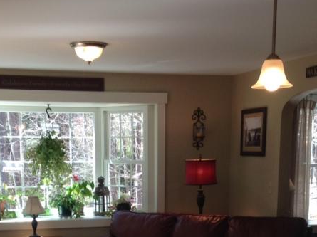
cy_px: 266
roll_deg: +0.0
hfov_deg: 25.7
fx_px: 695
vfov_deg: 18.6
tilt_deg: -10.1
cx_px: 140
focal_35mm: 76
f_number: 2.4
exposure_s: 1/120
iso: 64
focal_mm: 4.12
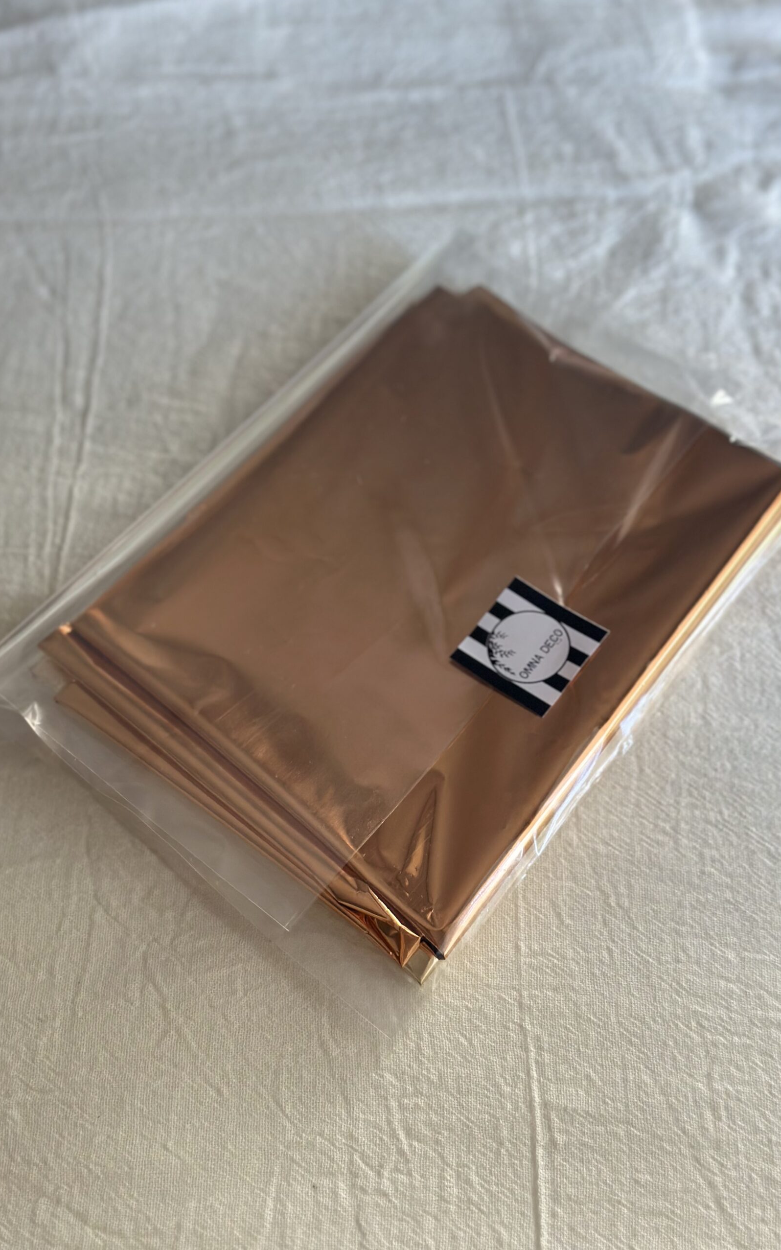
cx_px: 371
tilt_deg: -58.1
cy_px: 624
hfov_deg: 25.3
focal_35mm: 51
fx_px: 1737
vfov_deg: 39.6
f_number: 1.78
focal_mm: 6.86
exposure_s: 1/121
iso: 125
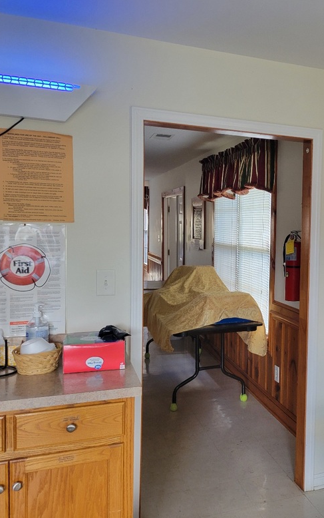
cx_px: 317
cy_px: 260
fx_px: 522
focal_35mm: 37
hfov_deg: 32.0
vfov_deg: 52.7
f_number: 1.8
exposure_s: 1/40
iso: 200
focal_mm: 5.4
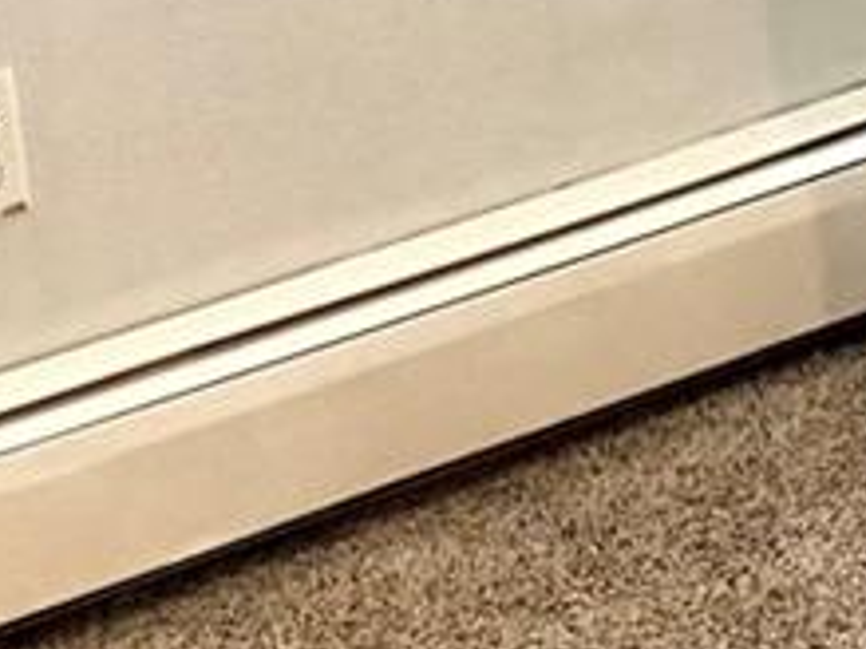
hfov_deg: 11.6
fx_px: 3951
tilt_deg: -8.4
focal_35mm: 158
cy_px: -1057
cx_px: 1558
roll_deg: +4.6
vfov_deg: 8.4
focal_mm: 6.76
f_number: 1.78
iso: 200
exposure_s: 1/226
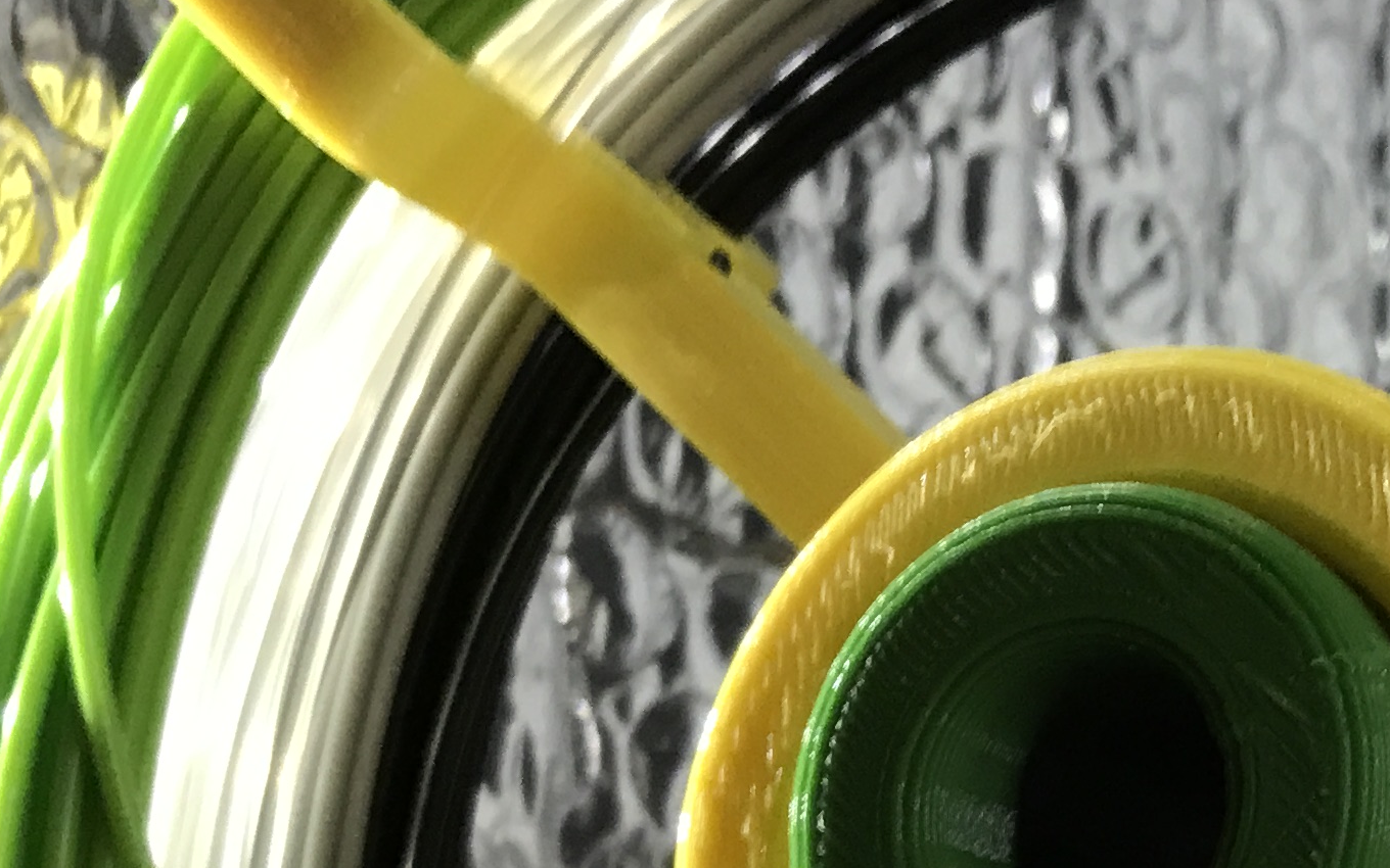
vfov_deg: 14.5
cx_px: 1579
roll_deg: +0.4
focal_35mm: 88
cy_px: 968
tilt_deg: +10.6
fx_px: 3334
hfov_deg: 22.1
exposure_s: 1/24
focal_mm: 3.99
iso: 40
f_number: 1.8
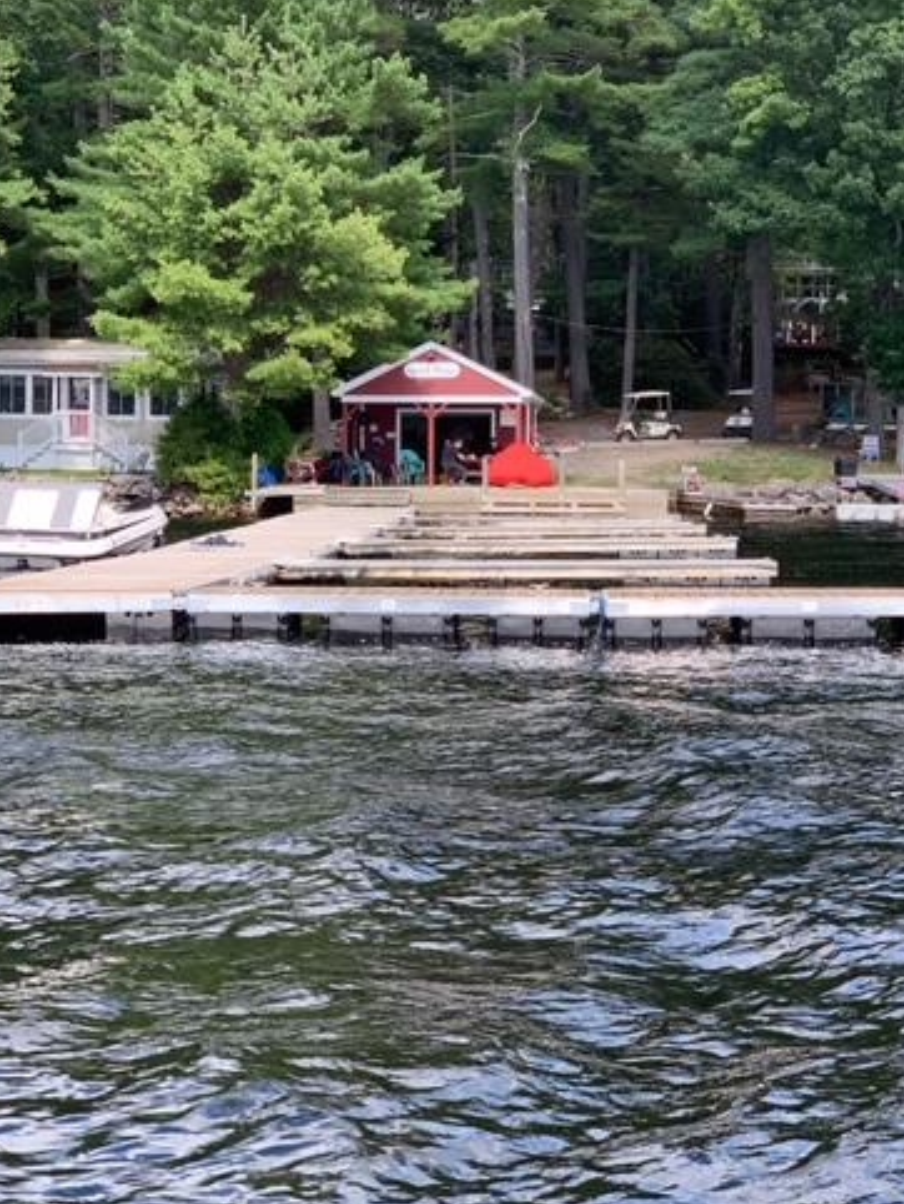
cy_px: 500
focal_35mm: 69
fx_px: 2400
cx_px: 489
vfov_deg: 28.1
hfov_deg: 21.3
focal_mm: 6
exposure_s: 1/224
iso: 16
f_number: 2.4
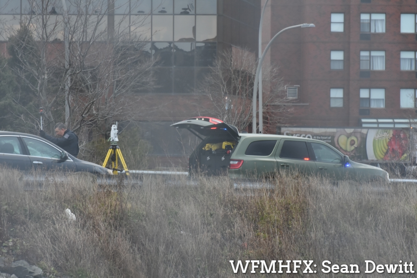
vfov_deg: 4.6
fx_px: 3474
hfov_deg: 6.9
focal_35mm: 300
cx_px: 208
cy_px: 139
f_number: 8
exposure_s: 1/60.2
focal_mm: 200
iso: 1000
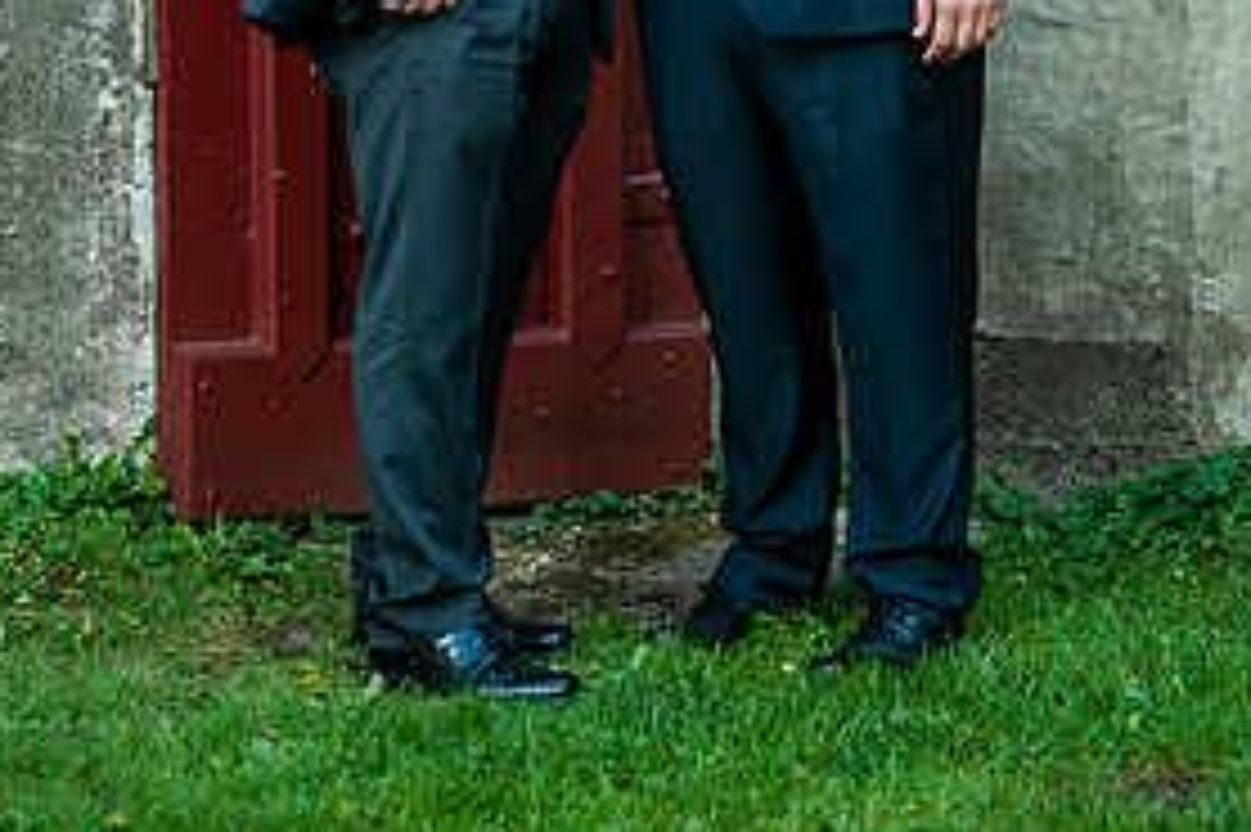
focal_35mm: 170
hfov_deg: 12.1
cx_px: 646
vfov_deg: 8.0
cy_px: -117
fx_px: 5904
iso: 200
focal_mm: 105
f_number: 2.8
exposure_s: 1/400
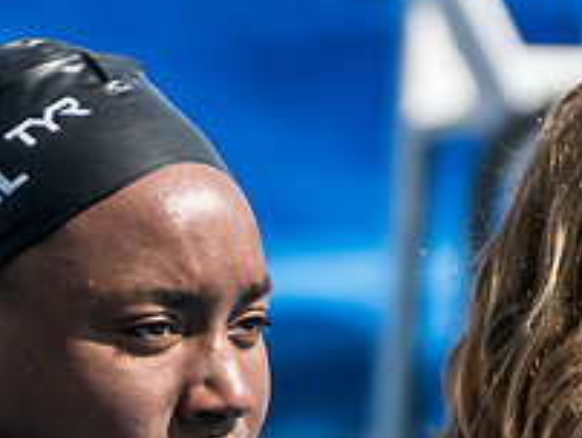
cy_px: 461
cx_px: 33
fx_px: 40584
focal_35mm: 2411
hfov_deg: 0.8
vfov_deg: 0.6
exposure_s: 1/1250
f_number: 5.6
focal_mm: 280
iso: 250
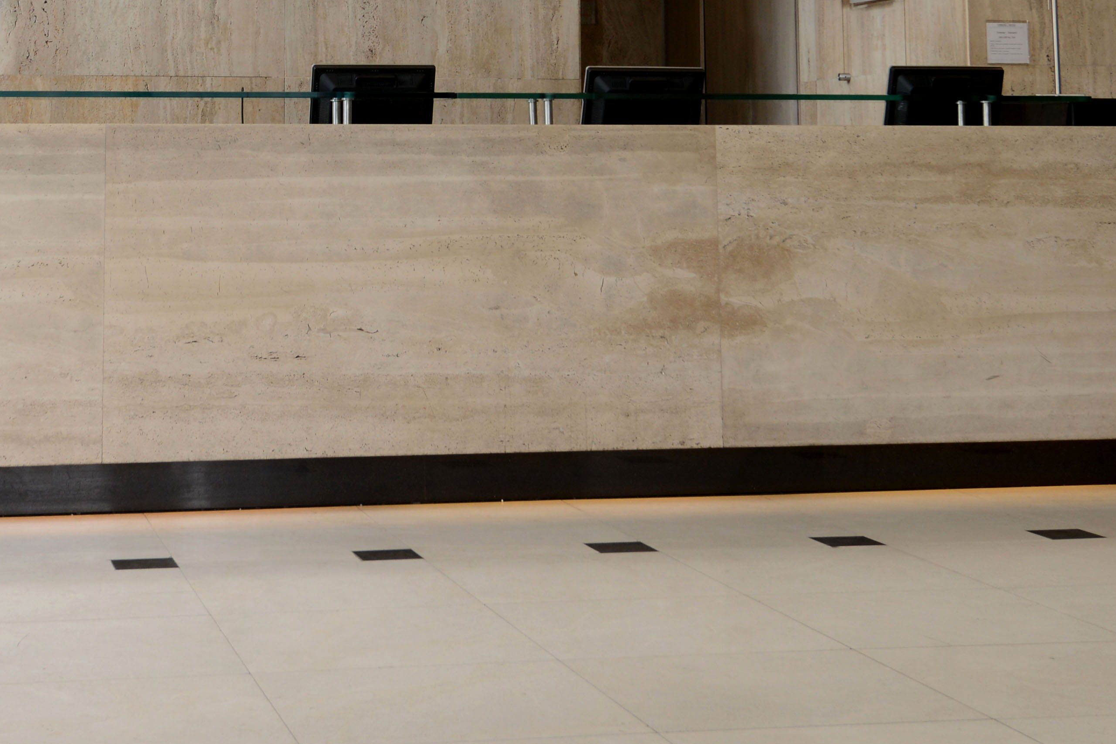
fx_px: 2264
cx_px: 370
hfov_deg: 27.5
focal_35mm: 73
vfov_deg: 17.9
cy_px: -109
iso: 400
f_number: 7.1
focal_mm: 31
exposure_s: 1/100
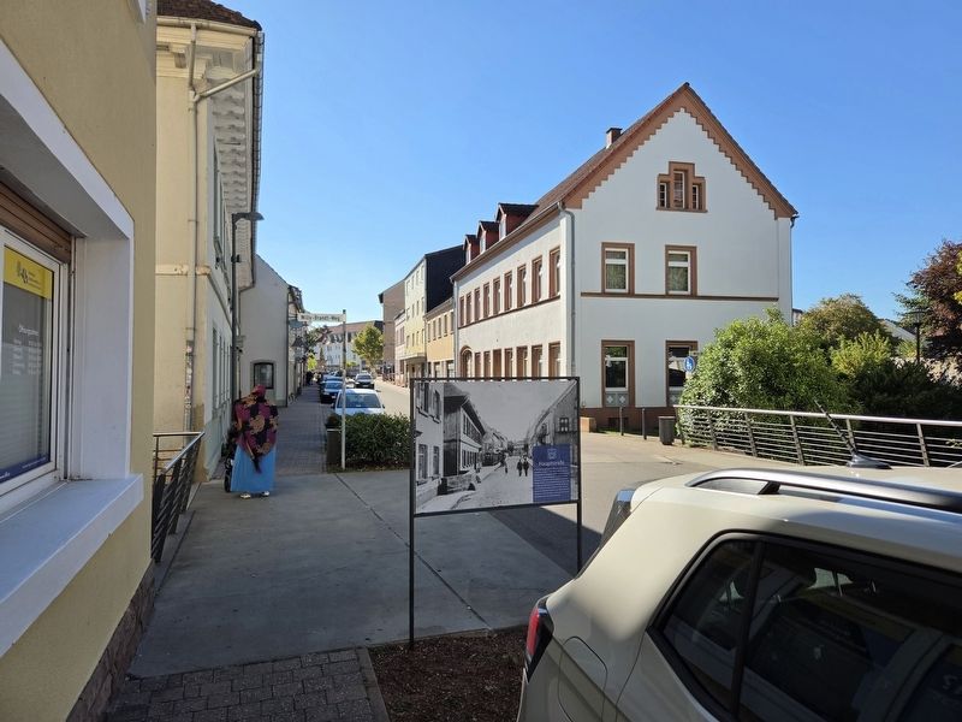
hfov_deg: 73.9
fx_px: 639
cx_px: 481
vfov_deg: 58.9
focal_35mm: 23
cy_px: 361
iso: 80
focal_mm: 5.4
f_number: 1.8
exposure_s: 1/3521
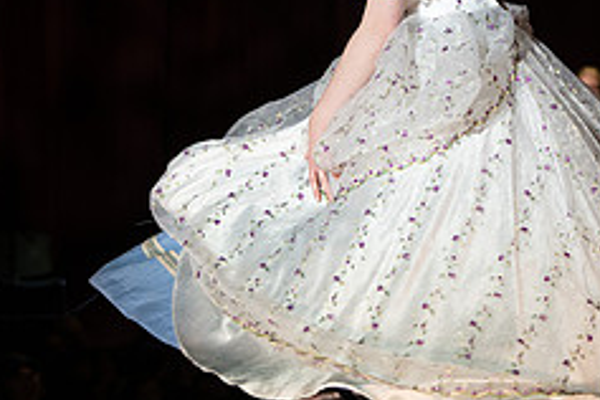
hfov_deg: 9.5
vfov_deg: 6.3
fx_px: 3616
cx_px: 468
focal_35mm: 217
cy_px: 57
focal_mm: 81
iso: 800
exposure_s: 1/640
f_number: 3.5
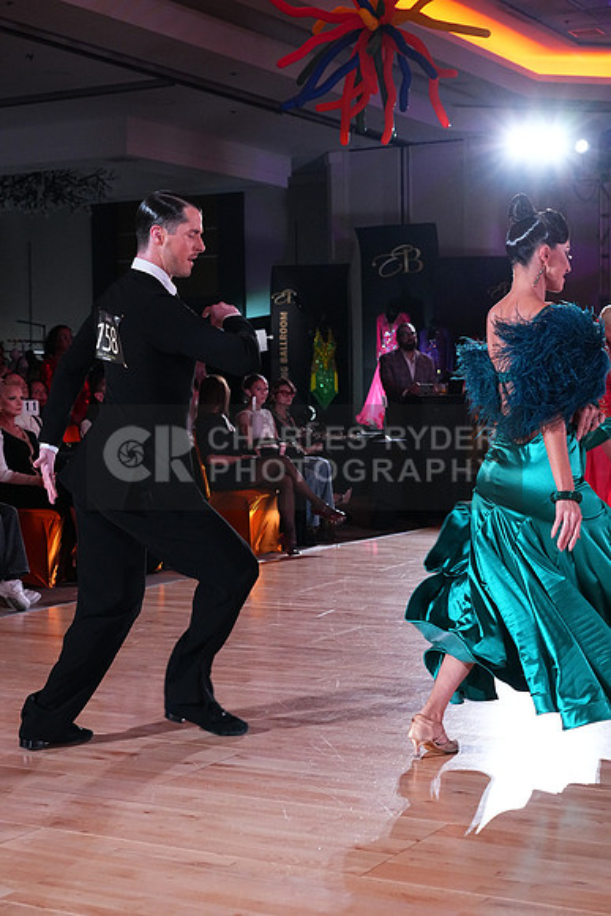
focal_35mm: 59
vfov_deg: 33.9
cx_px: 306
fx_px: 1501
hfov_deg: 23.0
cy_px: 458
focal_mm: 59
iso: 5000
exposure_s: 1/400
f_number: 5
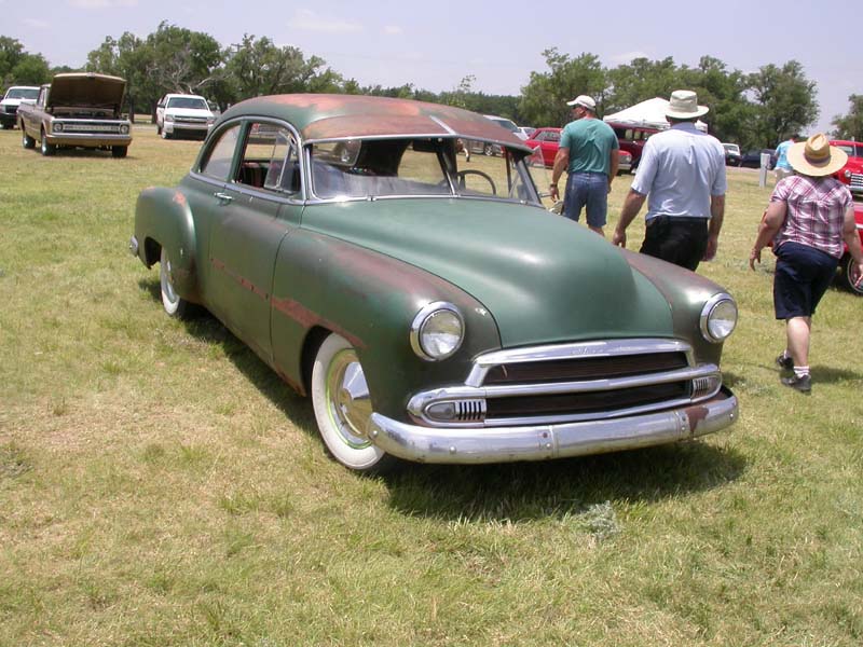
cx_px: 432
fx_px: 947
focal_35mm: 38
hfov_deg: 49.0
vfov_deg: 37.7
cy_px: 324
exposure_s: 1/303
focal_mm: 7.85
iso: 100
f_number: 7.5
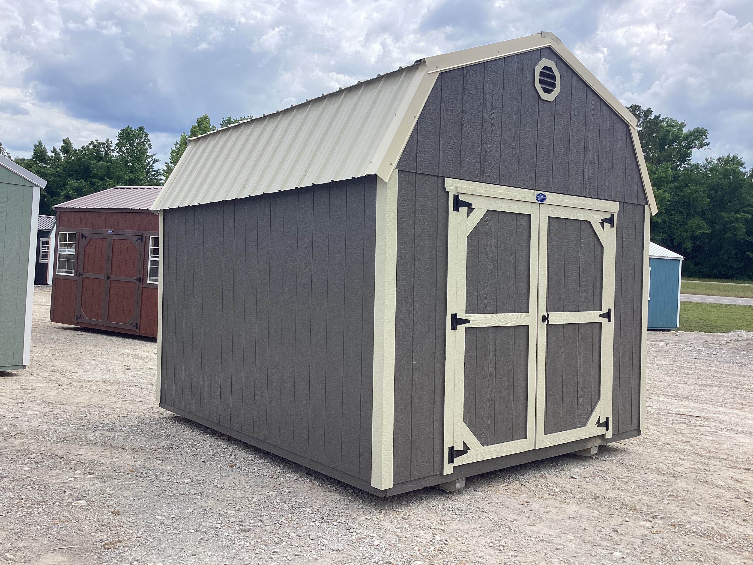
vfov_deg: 45.4
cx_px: 376
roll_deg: -3.1
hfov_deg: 58.4
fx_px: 674
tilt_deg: -5.7
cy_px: 282
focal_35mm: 31
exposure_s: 1/981
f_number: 2.4
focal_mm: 3.3
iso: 25
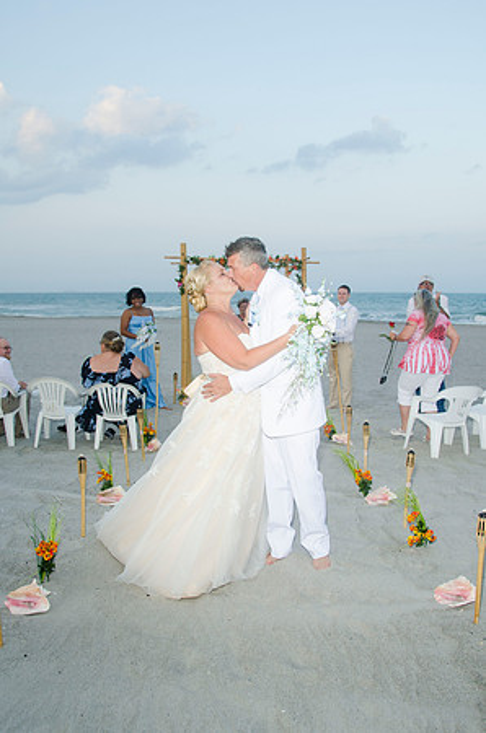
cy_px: 366
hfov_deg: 43.4
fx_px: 610
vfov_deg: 62.0
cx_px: 243
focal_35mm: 30
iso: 100
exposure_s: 1/125
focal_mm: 20
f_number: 5.6
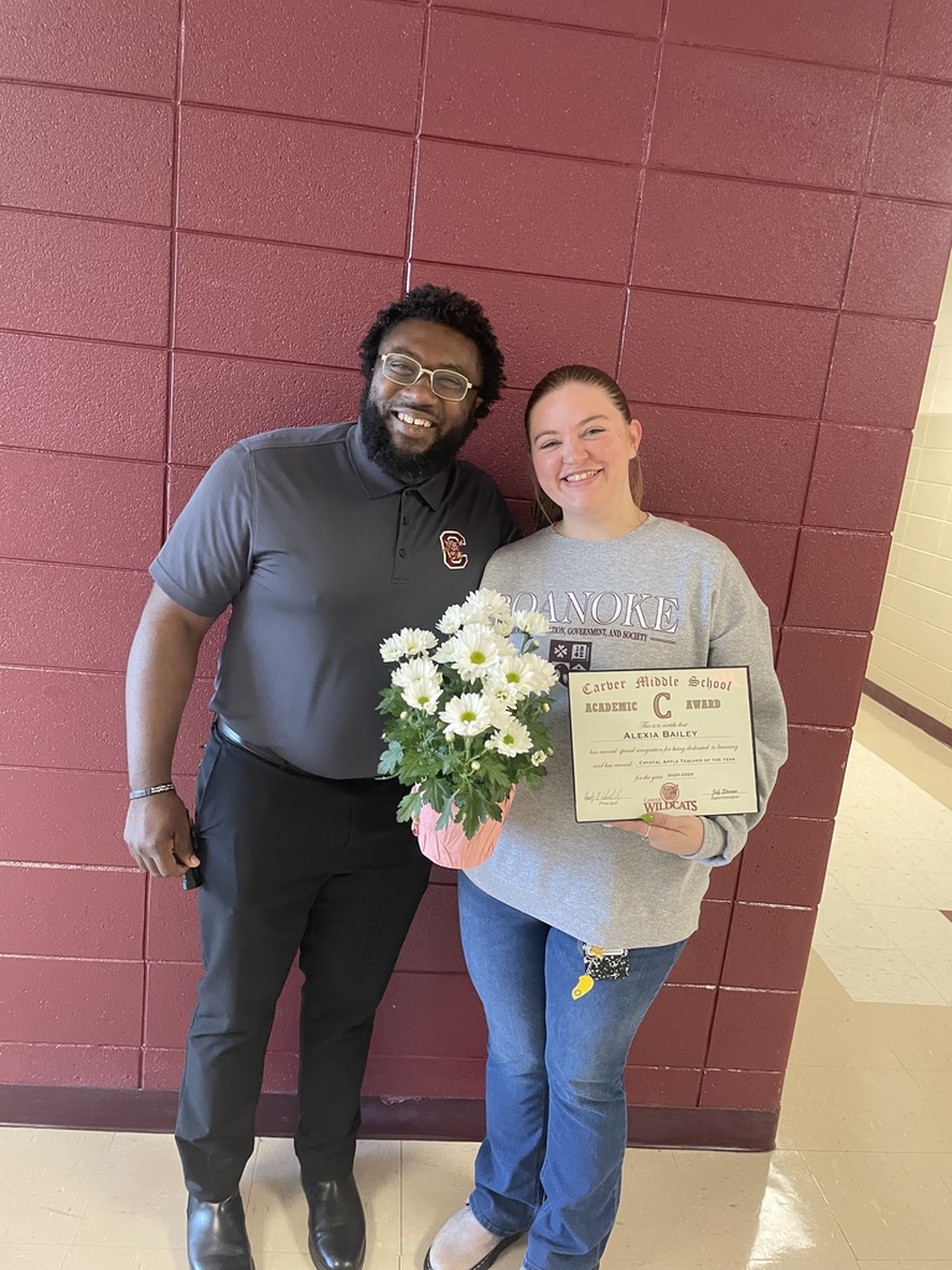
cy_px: 635
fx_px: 953
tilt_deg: -11.6
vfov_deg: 67.3
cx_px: 476
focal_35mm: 26
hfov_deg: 53.1
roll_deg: -5.3
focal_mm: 4.2
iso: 320
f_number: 1.6
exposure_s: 1/60
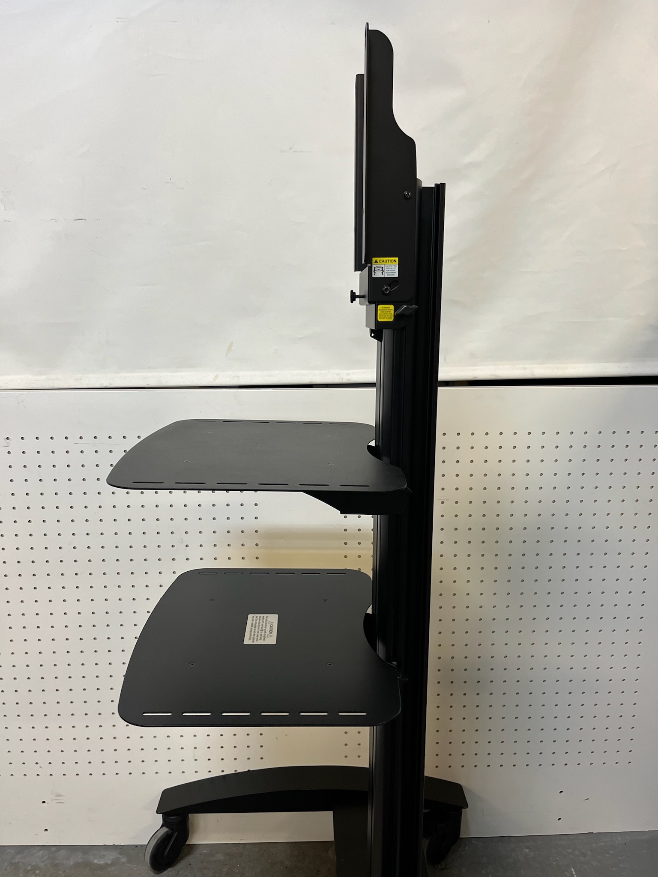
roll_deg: +0.1
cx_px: 329
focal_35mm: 26
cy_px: 438
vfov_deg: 67.3
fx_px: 659
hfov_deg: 53.1
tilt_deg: -9.7
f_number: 1.6
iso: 125
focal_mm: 5.1
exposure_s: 1/100
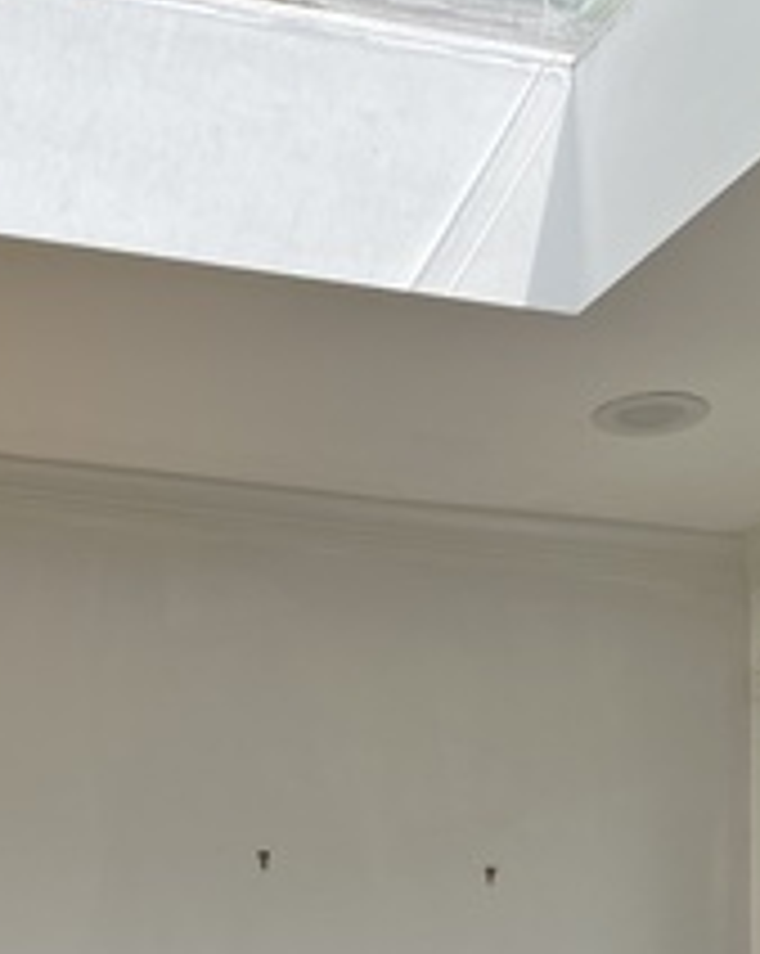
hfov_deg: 19.1
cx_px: 261
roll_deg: +0.9
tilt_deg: -1.6
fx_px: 2254
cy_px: 1303
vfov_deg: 21.2
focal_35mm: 80
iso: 50
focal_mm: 5.7
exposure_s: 1/1377
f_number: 1.5
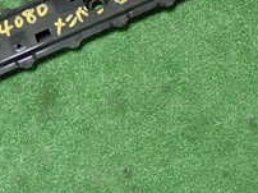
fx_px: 908
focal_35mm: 122
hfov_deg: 16.0
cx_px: 37
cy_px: 95
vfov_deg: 12.1
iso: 200
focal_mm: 7.31
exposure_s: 1/50
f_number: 2.8
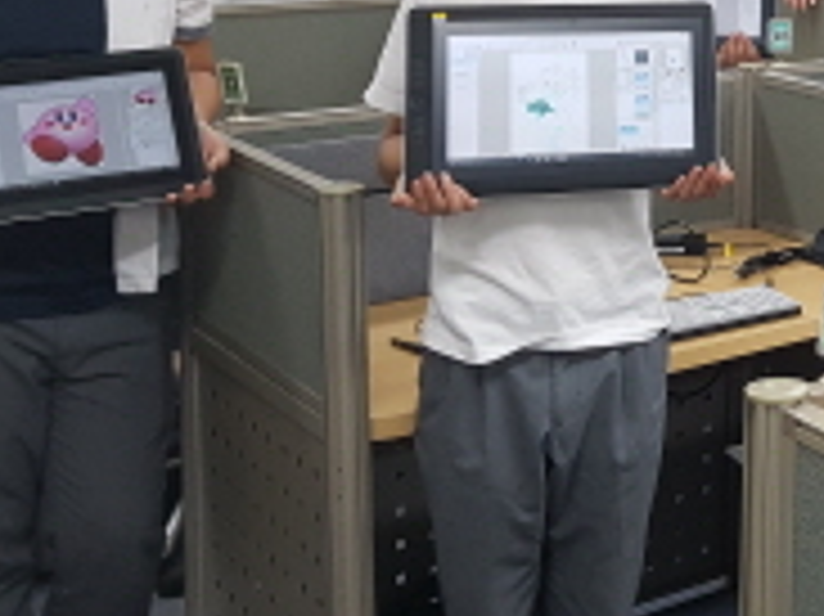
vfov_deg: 19.9
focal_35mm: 71
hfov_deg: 24.4
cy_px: -38
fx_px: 1689
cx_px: 1031
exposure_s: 1/60
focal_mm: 4.2
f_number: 1.7
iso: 125
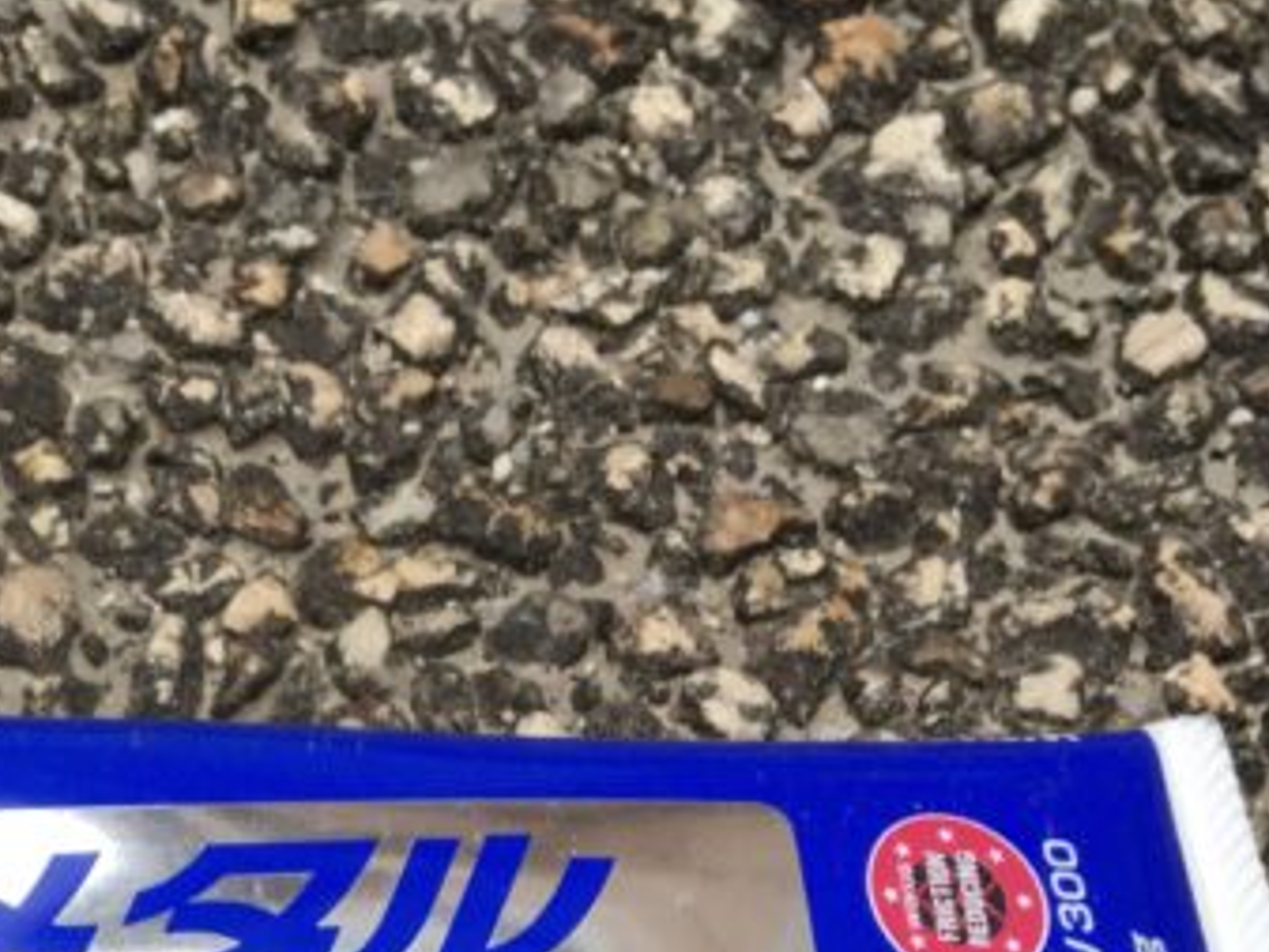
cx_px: 34
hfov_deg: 21.5
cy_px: 1223
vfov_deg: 16.0
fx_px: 3227
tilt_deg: -57.4
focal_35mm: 88
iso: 40
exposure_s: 1/120
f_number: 2.2
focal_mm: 4.15
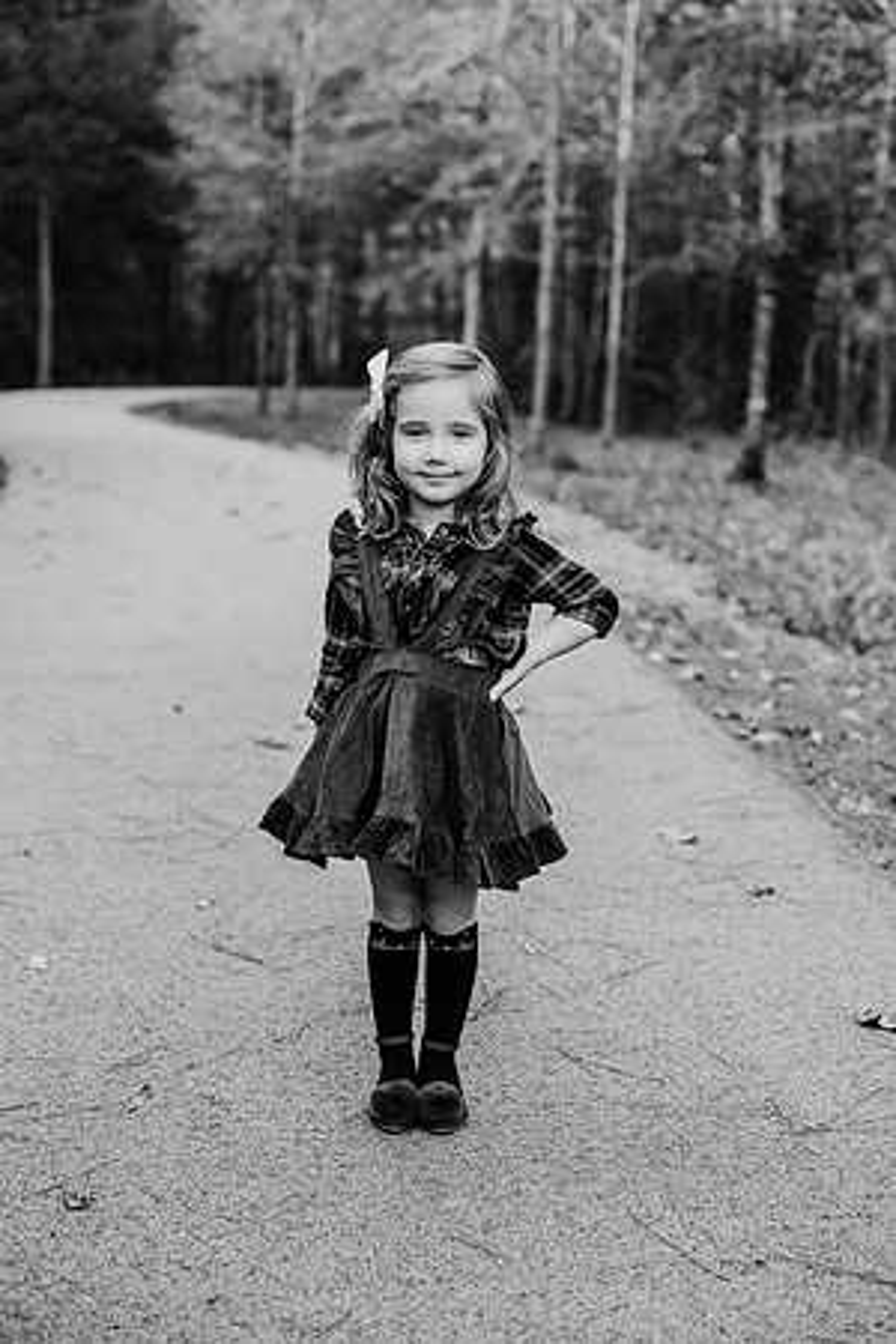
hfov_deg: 27.0
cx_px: 448
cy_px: 672
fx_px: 1867
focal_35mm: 50
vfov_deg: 39.6
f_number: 3.2
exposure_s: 1/640
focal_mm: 50
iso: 320
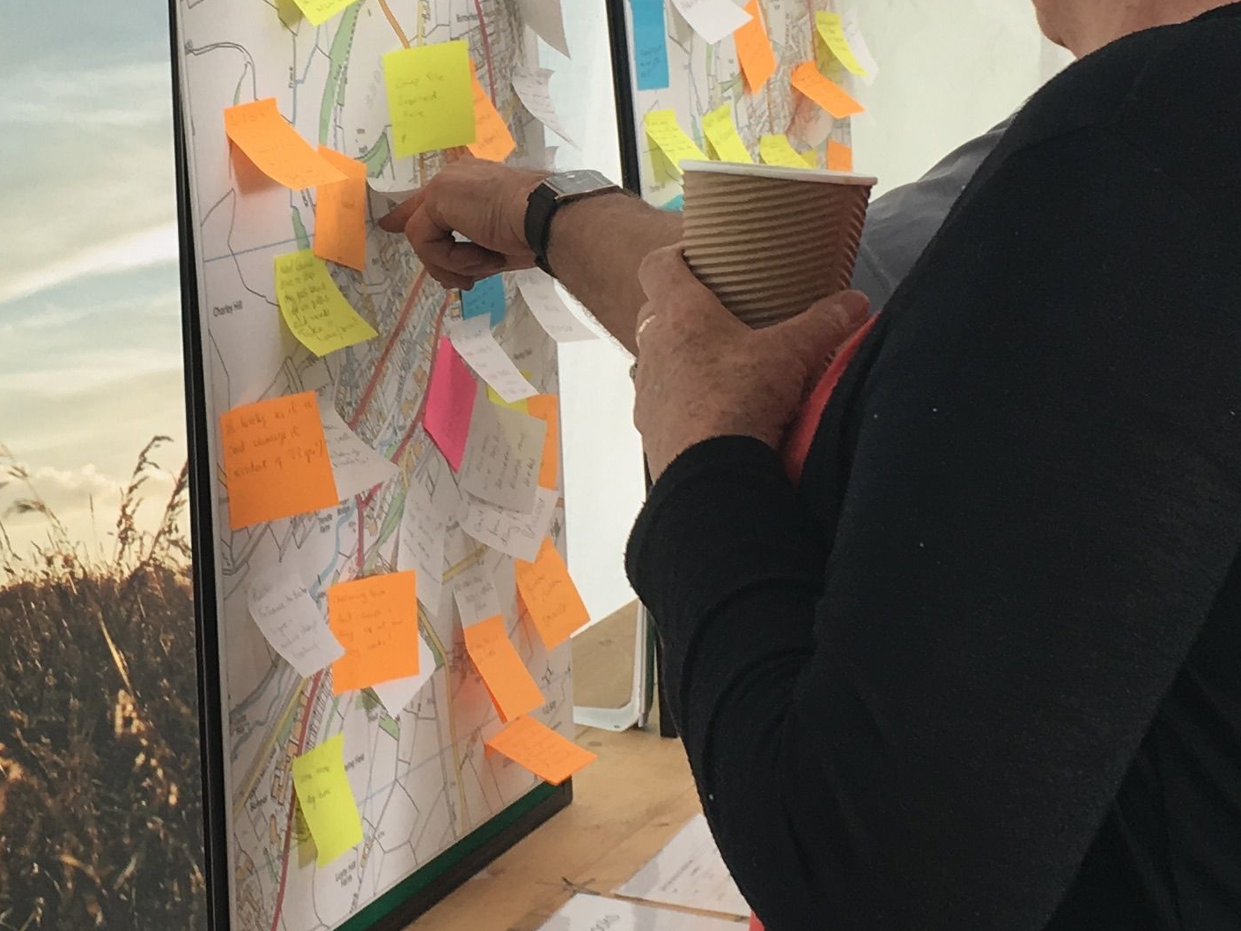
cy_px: 320
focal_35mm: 83
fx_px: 2976
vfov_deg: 17.7
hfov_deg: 23.3
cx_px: 320
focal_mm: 4.15
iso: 25
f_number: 2.2
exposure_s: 1/50
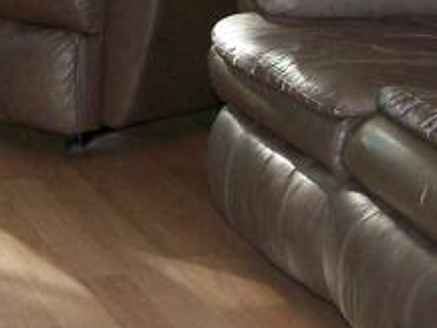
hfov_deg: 11.0
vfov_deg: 8.1
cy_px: -181
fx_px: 2261
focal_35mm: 179
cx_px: 46
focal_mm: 6.3
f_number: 2.8
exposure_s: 1/60
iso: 160
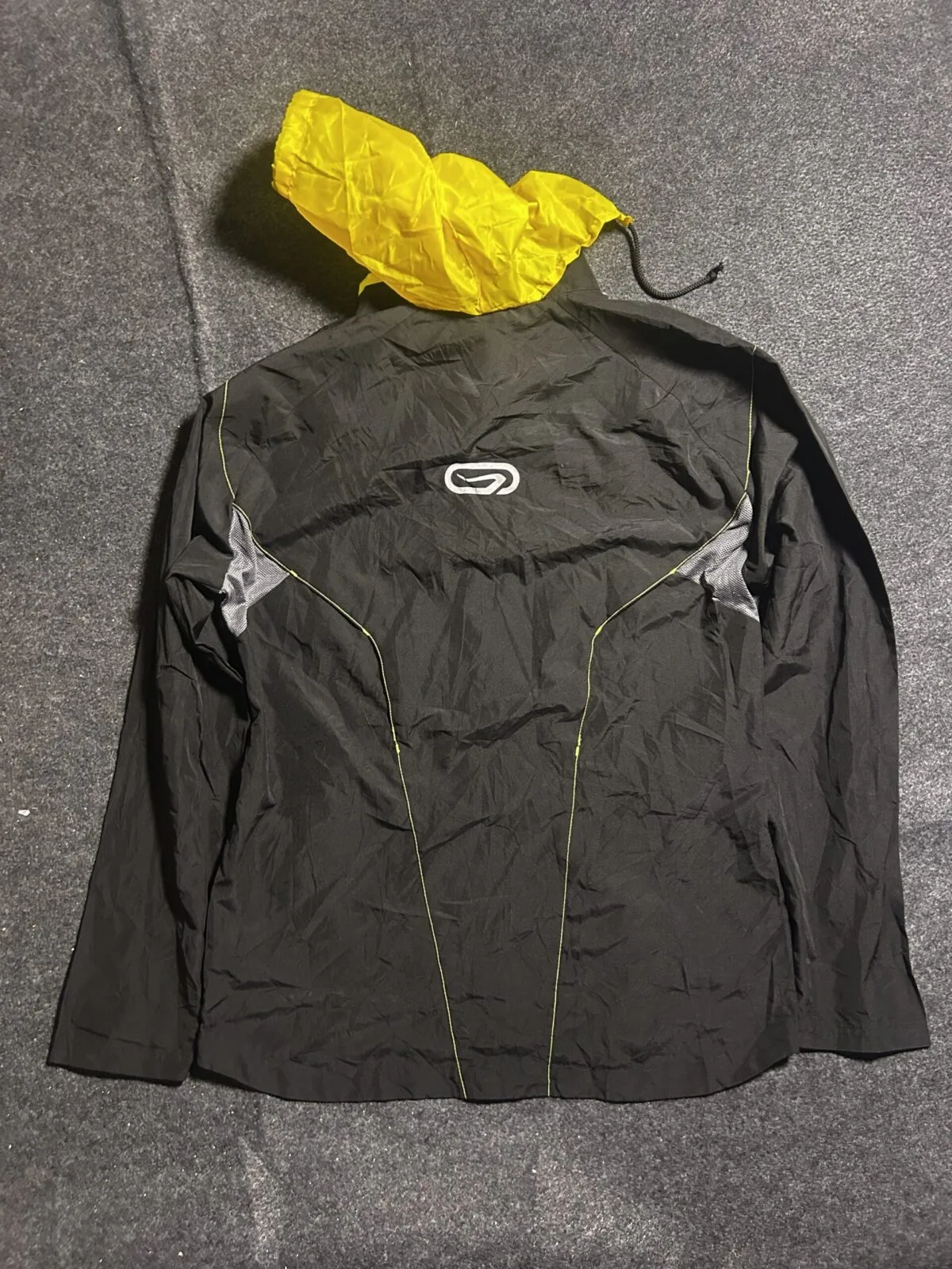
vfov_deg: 67.3
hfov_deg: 53.1
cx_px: 476
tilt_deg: -68.8
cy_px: 634
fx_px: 953
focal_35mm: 26
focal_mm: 5.7
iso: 400
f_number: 1.5
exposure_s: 1/33
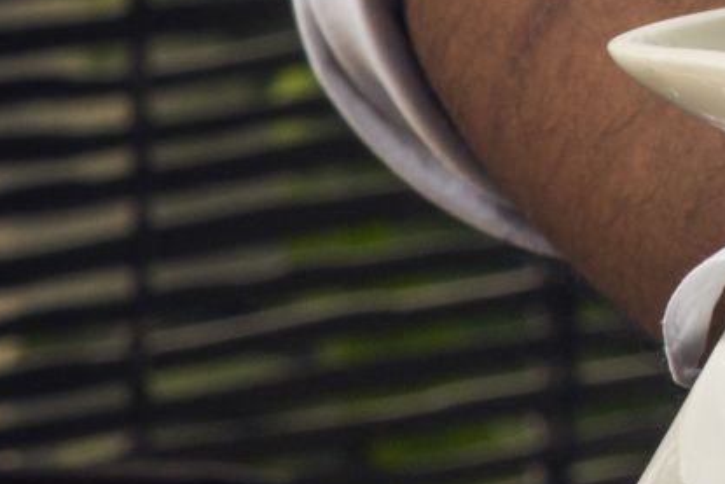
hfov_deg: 4.0
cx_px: 1452
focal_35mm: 506
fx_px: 10193
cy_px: -480
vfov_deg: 2.7
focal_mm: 105
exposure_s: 1/50
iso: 500
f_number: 22
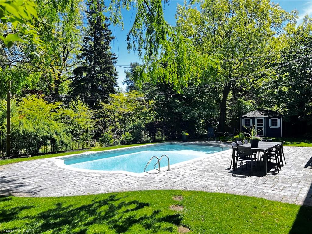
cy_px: 117
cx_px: 156
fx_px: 234
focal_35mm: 26
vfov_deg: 53.1
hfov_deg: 67.3
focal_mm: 5.7
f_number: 1.5
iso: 50
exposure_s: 1/452
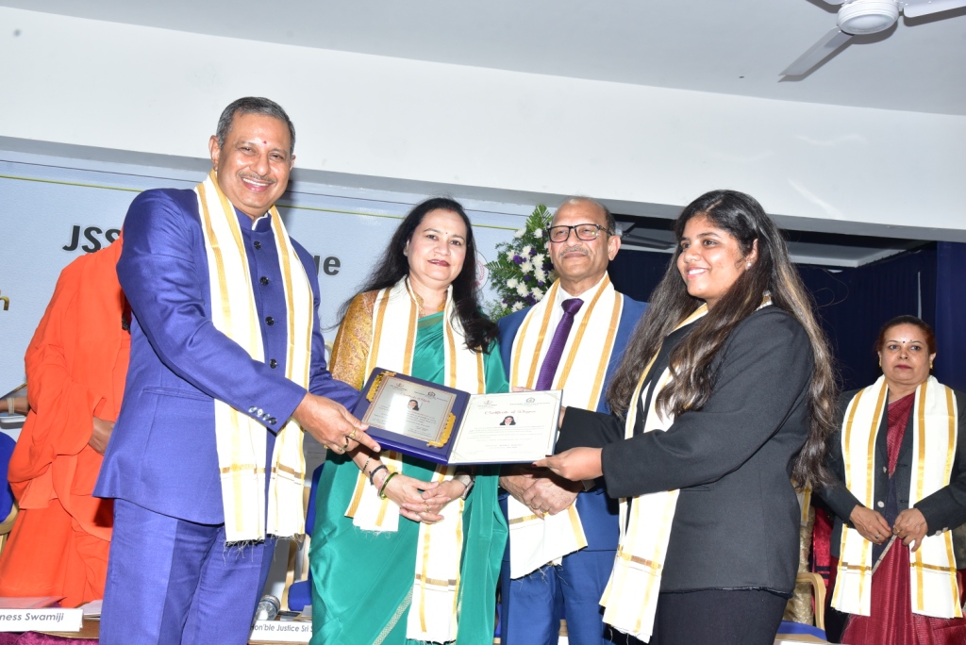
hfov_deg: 48.4
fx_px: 1074
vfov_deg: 33.4
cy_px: 322
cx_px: 483
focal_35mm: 40
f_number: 7.1
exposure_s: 1/160
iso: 1000
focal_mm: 40
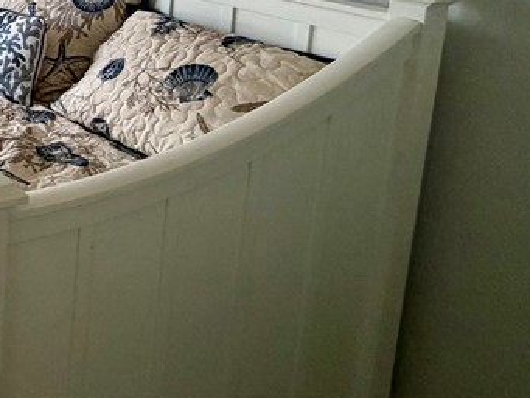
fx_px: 643
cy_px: -51
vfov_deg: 30.4
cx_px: -230
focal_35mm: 42
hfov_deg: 30.1
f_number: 2.2
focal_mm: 2.22
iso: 250
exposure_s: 1/121
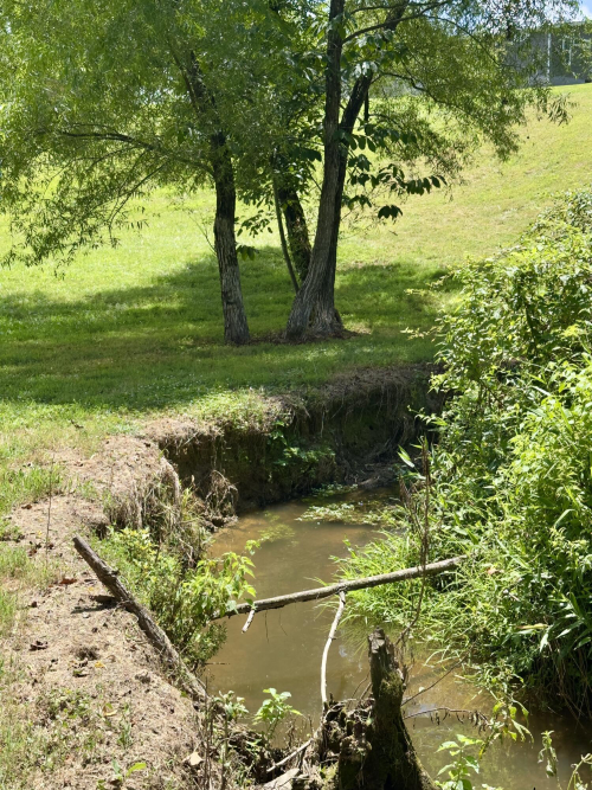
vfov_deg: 39.7
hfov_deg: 30.3
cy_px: 395
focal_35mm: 48
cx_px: 296
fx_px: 1095
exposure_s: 1/1613
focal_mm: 6.86
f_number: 1.78
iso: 64
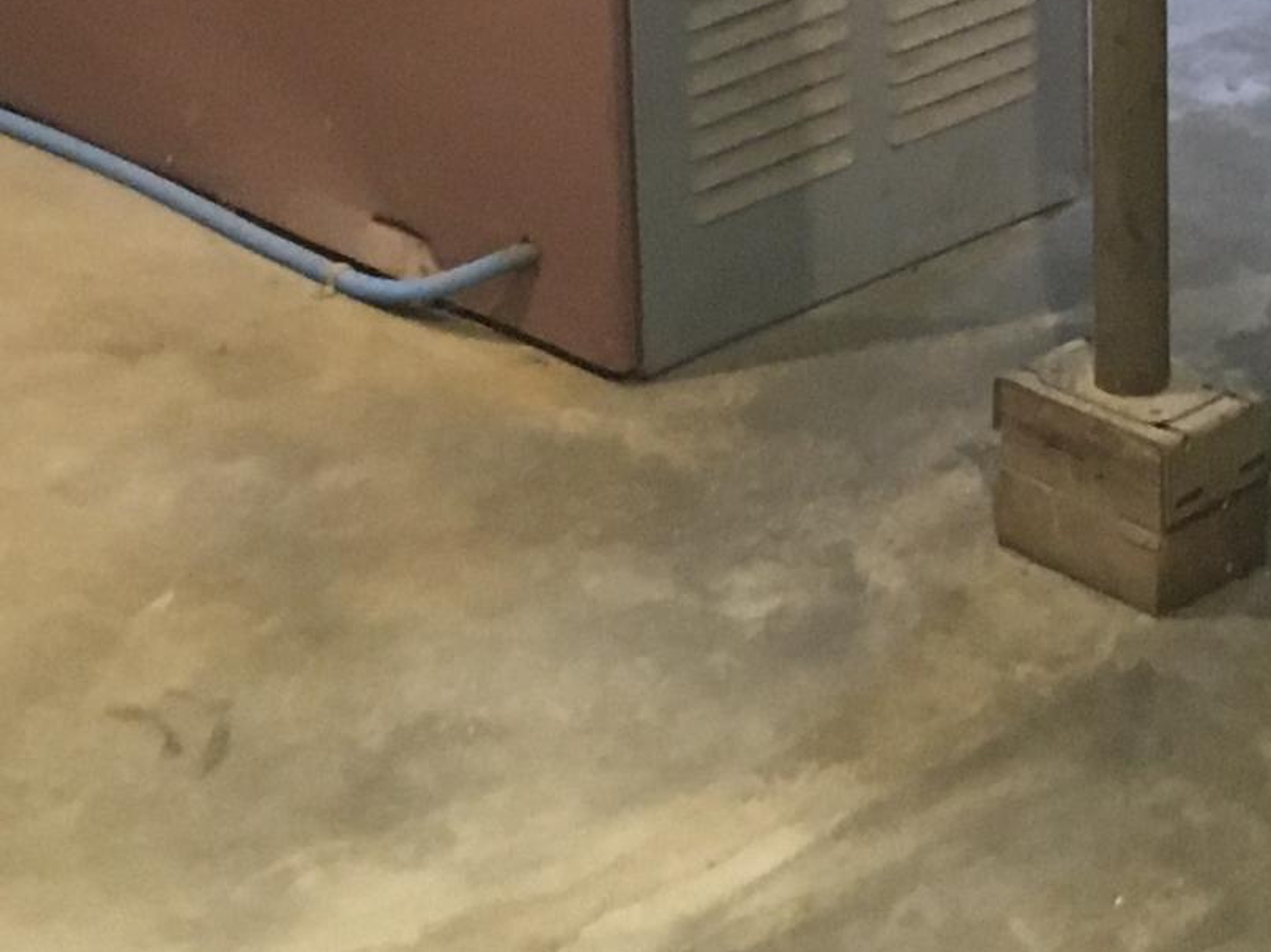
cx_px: 1217
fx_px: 3964
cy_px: -621
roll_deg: -0.7
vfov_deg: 12.7
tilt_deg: -11.4
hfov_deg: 17.8
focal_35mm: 108
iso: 200
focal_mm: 4.15
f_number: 2.2
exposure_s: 1/15
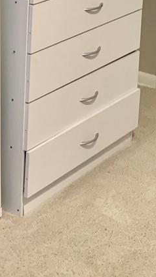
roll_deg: -3.9
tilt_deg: -10.1
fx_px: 788
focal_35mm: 107
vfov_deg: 18.8
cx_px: 177
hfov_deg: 11.1
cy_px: -64
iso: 250
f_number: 1.8
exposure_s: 1/60
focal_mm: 4.25
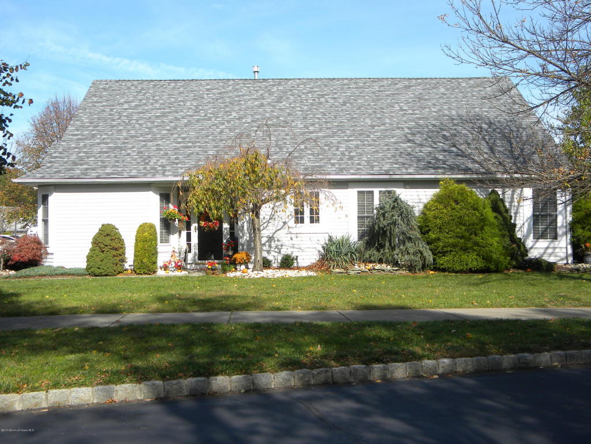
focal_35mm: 41
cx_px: 296
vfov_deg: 35.1
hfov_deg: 45.8
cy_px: 222
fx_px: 700
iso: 80
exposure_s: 1/636
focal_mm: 7.3
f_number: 3.8
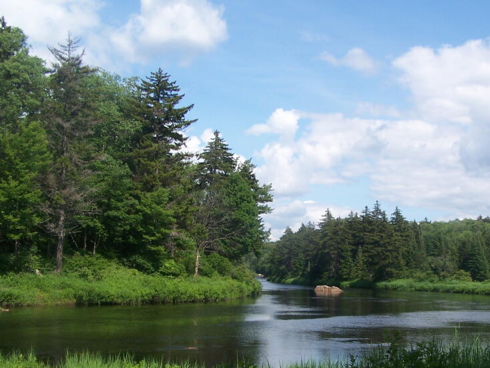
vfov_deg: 27.4
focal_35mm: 53
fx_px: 750
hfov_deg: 36.0
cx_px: 299
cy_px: 230
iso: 80
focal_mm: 6.3
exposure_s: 1/640
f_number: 4
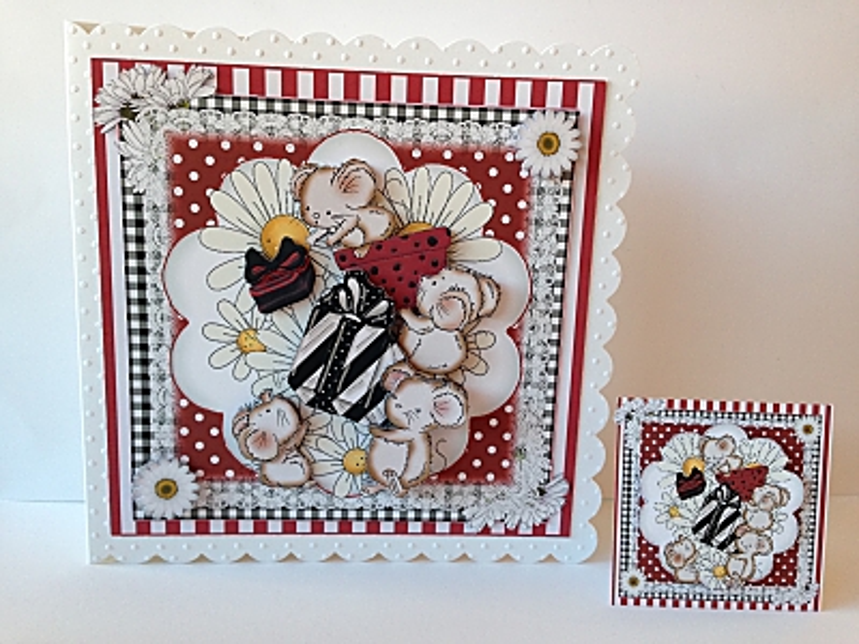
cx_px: 430
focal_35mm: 33
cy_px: 322
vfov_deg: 42.9
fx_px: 819
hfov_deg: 55.4
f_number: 2.4
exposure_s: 1/20
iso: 100
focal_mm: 4.12
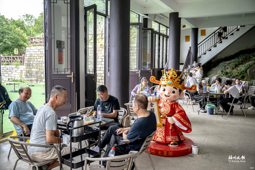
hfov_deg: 57.2
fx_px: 234
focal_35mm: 33
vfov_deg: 40.0
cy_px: 85
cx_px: 128
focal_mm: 33
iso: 1600
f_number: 3.2
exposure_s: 1/640
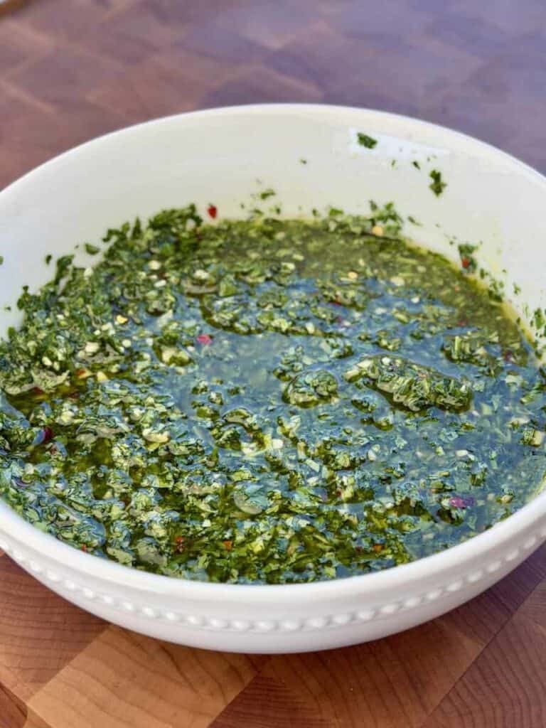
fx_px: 1009
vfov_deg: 39.7
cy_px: 364
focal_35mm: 48
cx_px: 273
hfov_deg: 30.3
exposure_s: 1/481
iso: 80
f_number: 1.78
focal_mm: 6.76
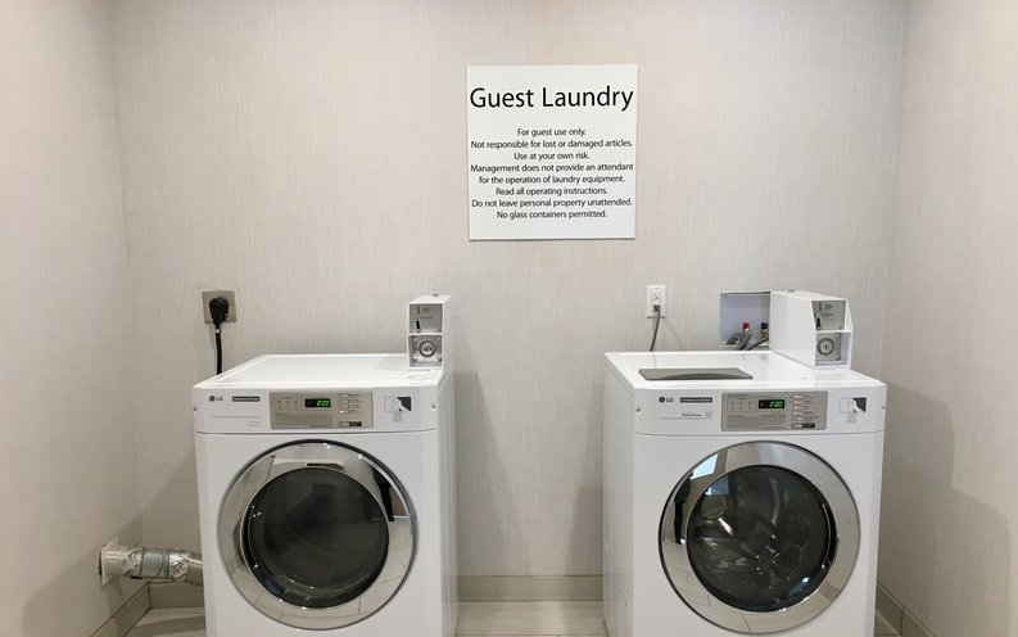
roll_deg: -0.1
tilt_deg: -9.7
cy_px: 375
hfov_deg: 61.2
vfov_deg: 40.5
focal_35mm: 31
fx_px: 860
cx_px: 512
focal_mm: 4.15
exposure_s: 1/30
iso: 64
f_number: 2.2
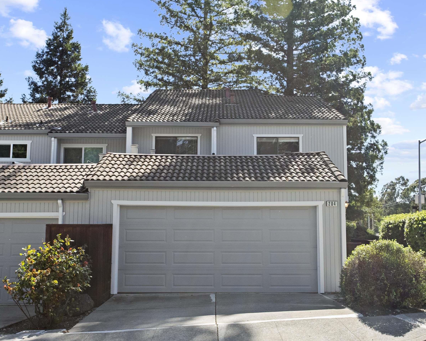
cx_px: 222
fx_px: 504
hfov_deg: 45.8
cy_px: 167
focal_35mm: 40
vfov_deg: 37.3
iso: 800
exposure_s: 1/800
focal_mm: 33
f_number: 9
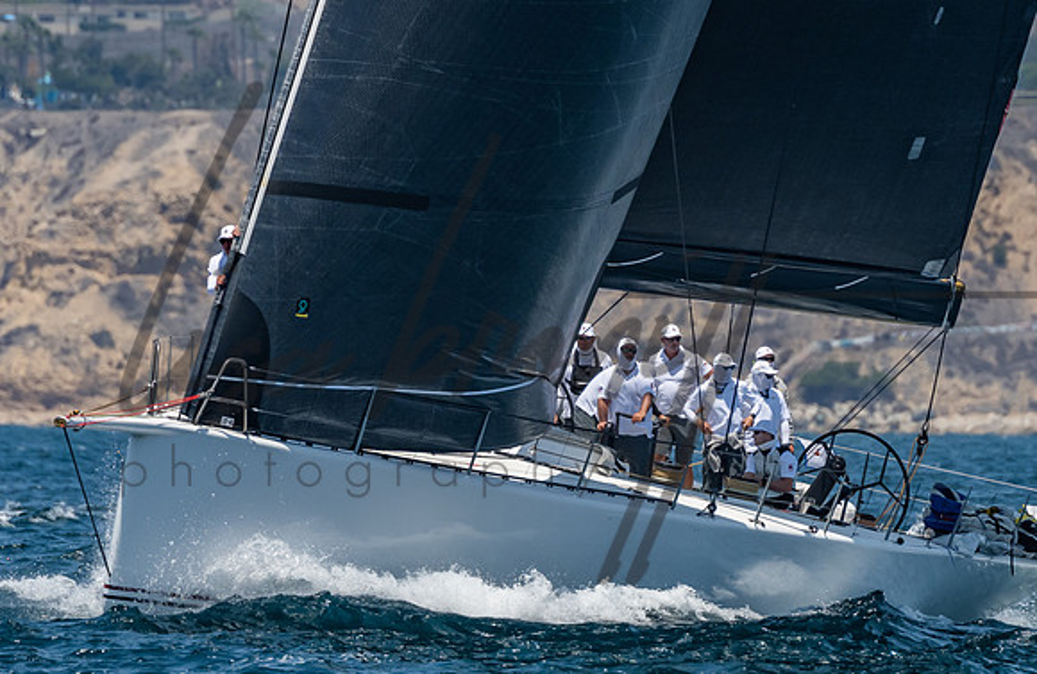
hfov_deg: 2.0
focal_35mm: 1051
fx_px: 30036
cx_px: 602
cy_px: 264
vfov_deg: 1.3
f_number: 5.6
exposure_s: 1/2000
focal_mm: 400
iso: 320
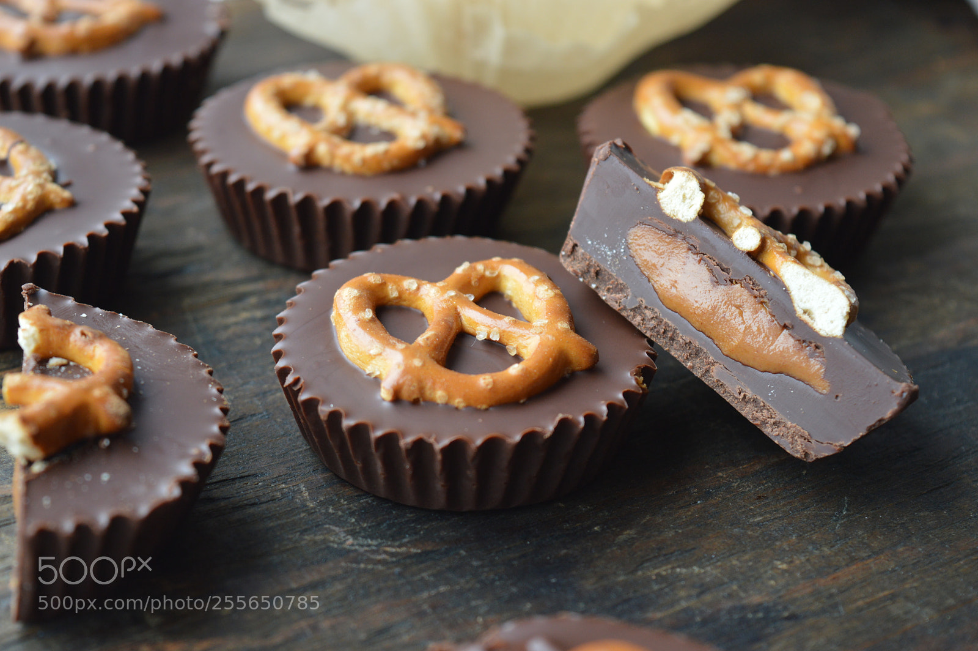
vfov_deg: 18.9
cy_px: 326
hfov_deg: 28.1
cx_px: 489
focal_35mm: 72
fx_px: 1954
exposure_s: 1/125
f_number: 5.6
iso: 400
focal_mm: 48
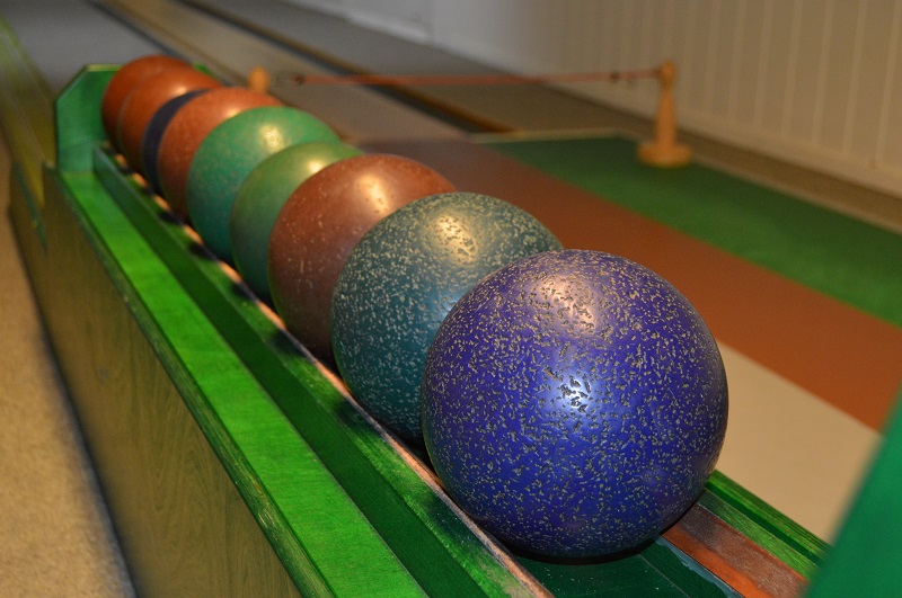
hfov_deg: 37.9
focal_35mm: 52
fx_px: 1314
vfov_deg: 25.7
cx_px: 451
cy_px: 299
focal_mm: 35
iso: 1100
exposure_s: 1/60
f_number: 4.5
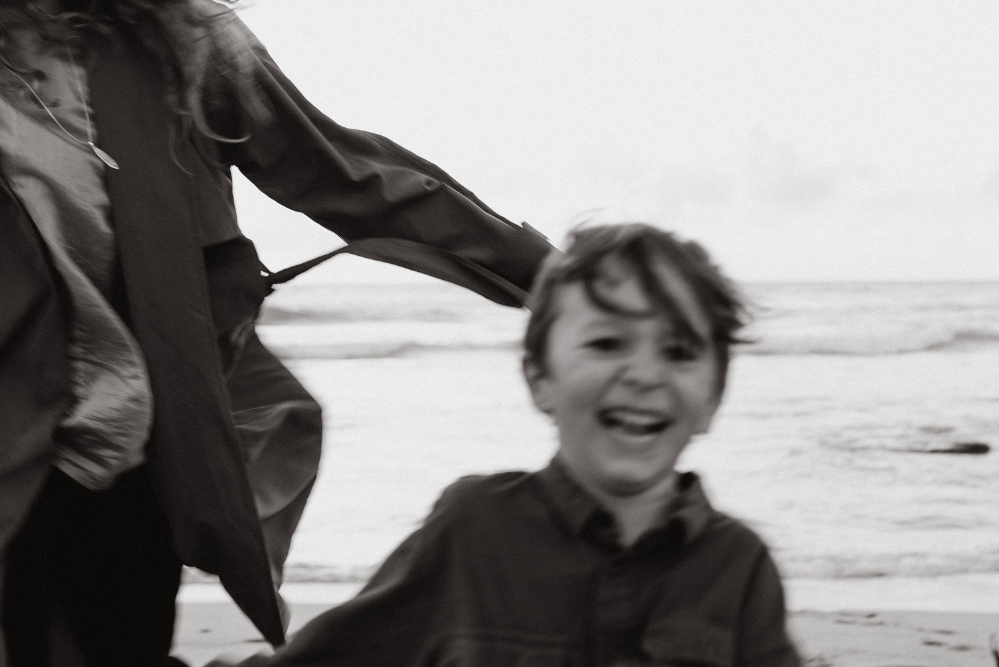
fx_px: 1665
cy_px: 322
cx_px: 592
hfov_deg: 33.3
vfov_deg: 22.6
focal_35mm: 60
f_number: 3.2
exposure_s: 1/125
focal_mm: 35
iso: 50
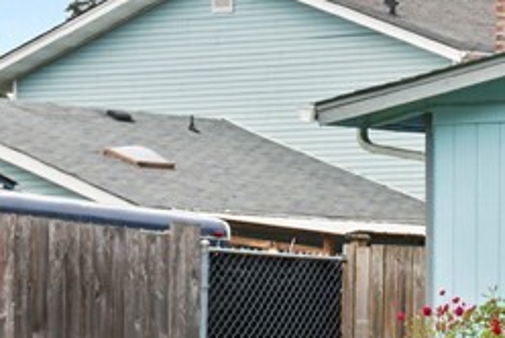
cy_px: 239
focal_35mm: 205
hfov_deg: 9.3
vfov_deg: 6.7
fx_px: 2879
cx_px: 1058
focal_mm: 30
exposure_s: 1/40
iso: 200
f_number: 8
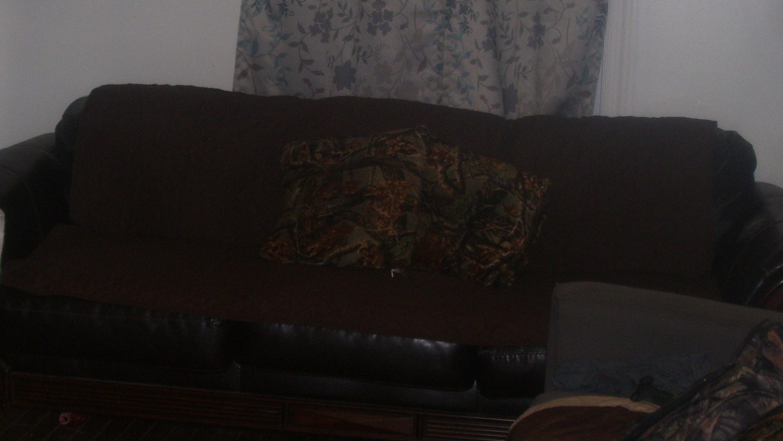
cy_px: 155
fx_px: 1869
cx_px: 389
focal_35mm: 90
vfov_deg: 13.4
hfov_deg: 23.7
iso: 125
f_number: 4
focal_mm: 11.6
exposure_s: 1/90
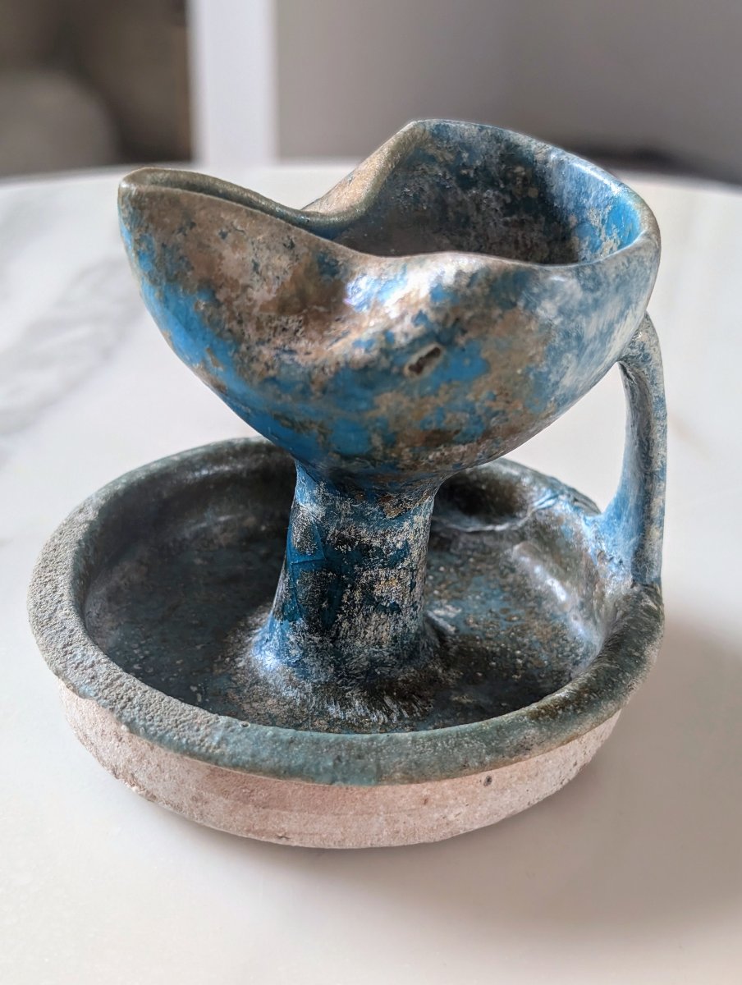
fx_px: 1396
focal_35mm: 49
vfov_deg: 38.9
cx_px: 371
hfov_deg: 29.8
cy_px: 492
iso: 118
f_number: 1.68
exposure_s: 1/100
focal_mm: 6.9
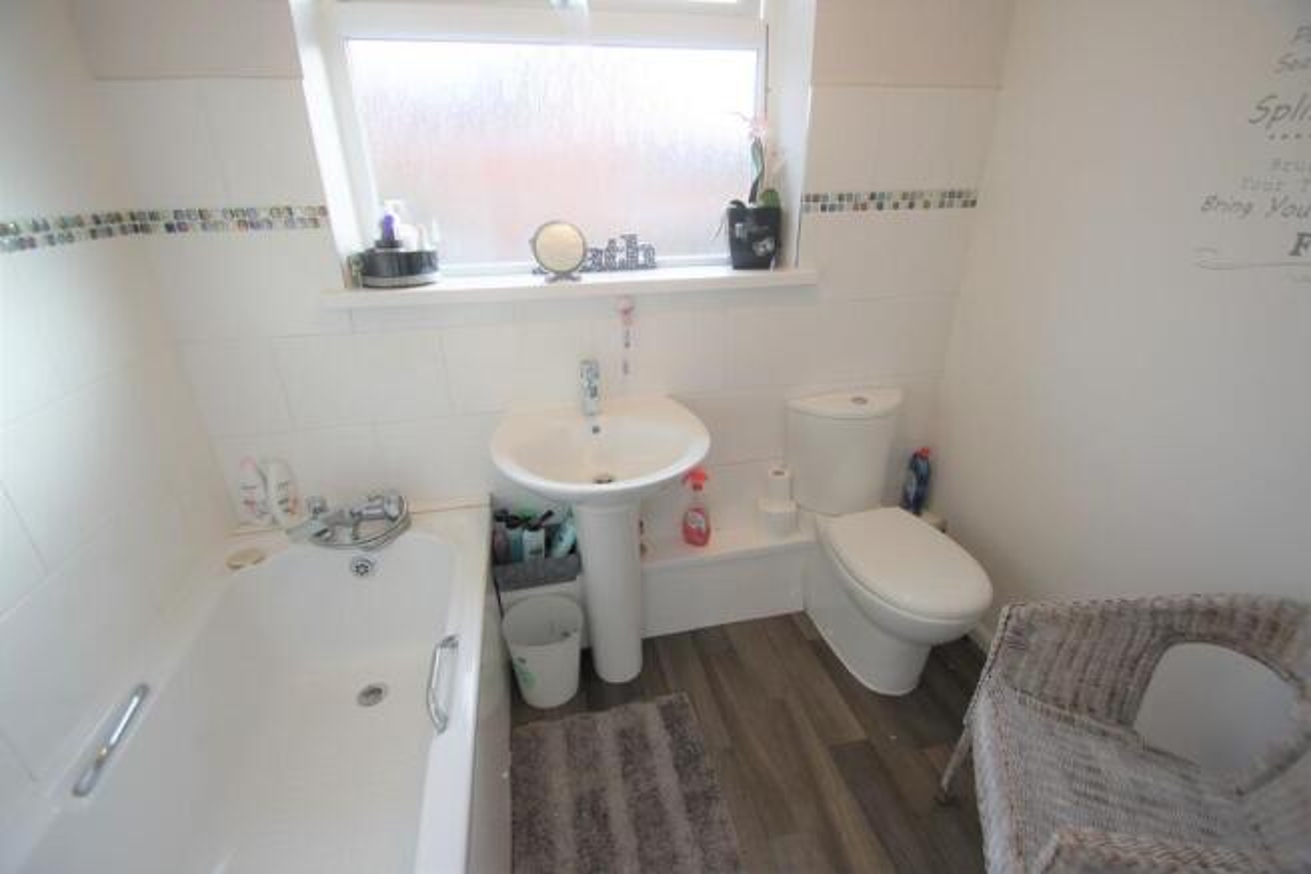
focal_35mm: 15
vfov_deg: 77.4
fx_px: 546
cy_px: 437
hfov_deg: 100.4
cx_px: 656
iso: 200
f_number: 4
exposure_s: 1/40
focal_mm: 10
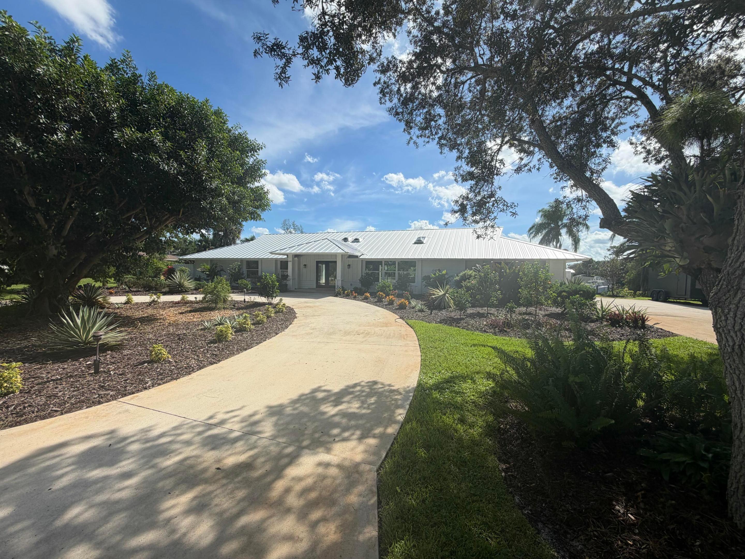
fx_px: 301
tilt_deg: -3.9
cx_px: 372
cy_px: 280
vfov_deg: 85.7
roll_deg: -1.4
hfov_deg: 102.1
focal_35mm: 14
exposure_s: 1/1145
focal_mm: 2.22
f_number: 2.2
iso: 20
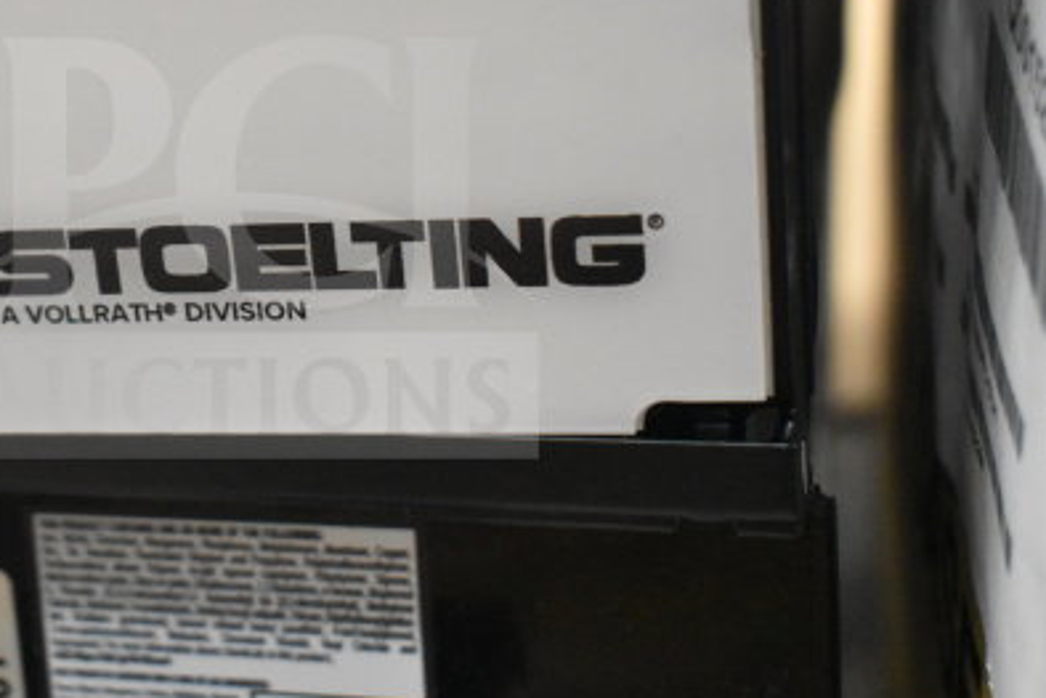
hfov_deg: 25.3
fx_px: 2296
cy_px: 248
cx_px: 239
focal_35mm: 79
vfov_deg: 17.3
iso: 6400
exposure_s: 1/100
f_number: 5
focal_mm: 34
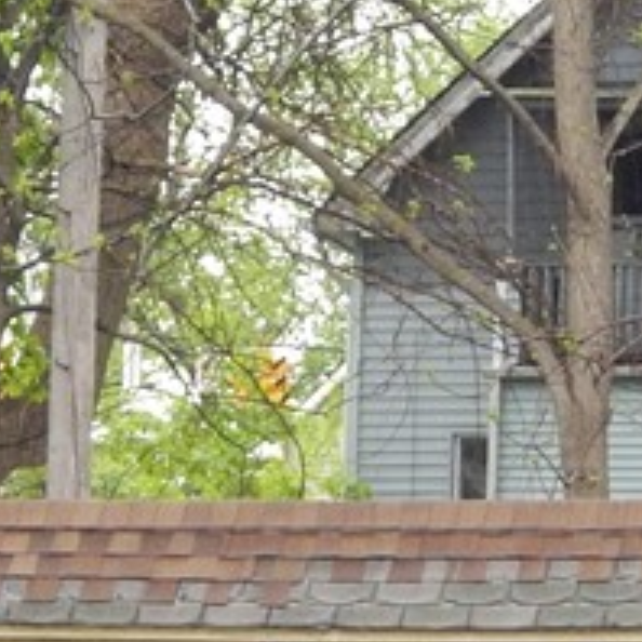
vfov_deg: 6.2
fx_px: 5854
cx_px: 279
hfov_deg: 6.3
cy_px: 827
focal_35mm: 279
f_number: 4
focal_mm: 10.9
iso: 180
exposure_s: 1/60
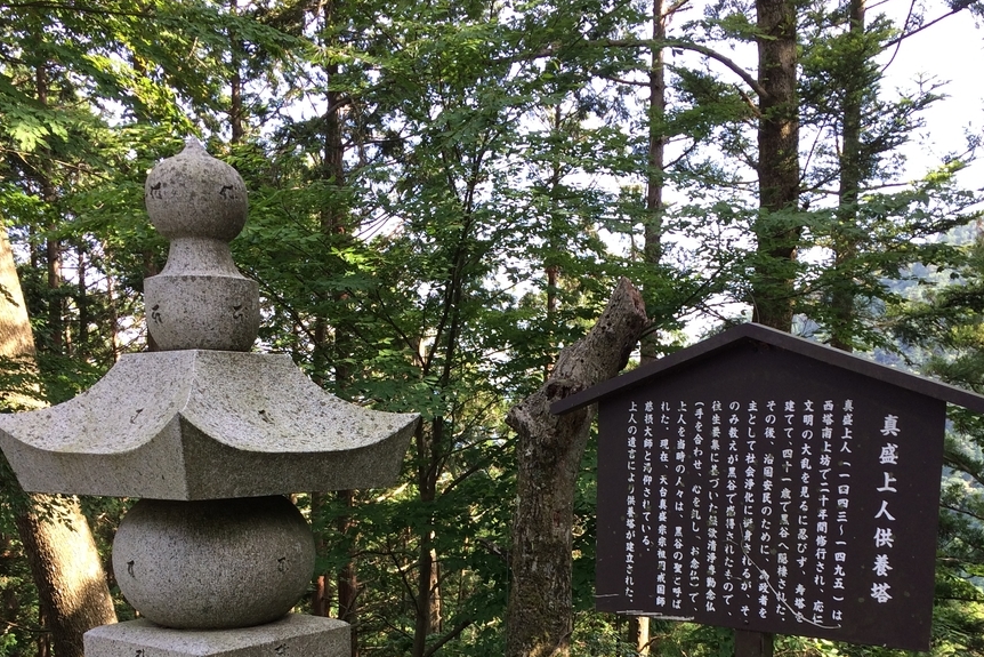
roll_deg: +1.1
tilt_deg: -10.5
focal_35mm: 42
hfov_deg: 46.4
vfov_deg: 30.4
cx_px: 498
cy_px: 600
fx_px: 1148
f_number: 2.2
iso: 32
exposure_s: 1/127
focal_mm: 4.15
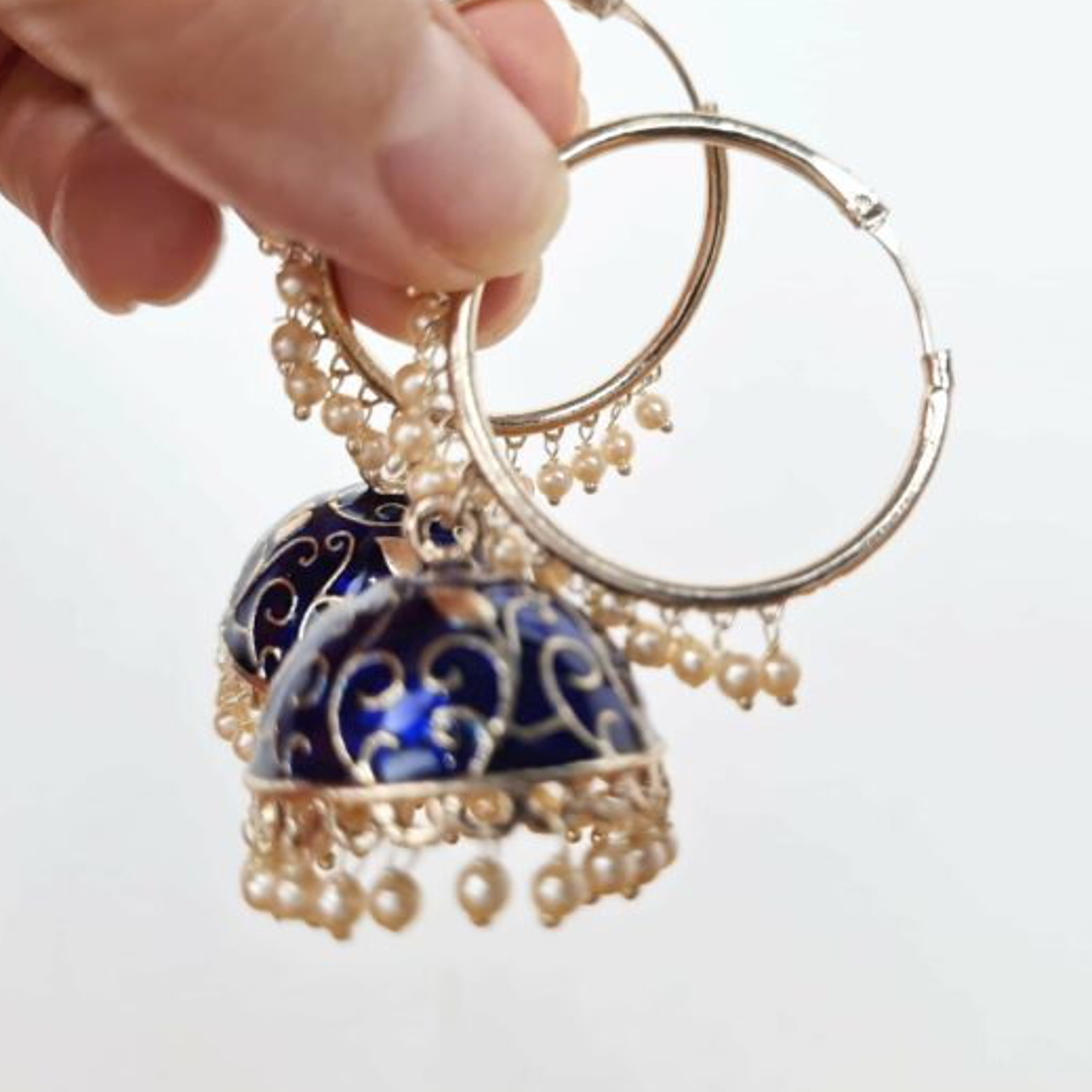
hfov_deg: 52.4
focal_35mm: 31
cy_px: 542
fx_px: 1106
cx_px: 621
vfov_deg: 52.5
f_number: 1.8
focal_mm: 5.4
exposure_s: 1/120
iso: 64
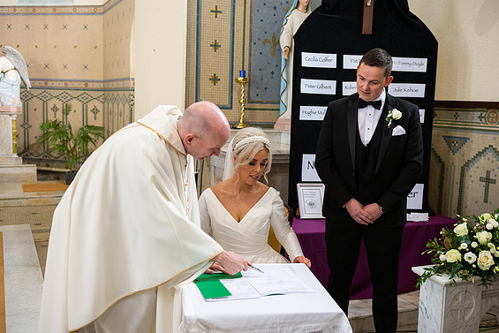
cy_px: 167
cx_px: 253
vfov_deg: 34.2
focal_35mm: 39
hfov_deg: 49.5
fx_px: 541
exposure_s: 1/160
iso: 1000
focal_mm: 38
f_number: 3.5
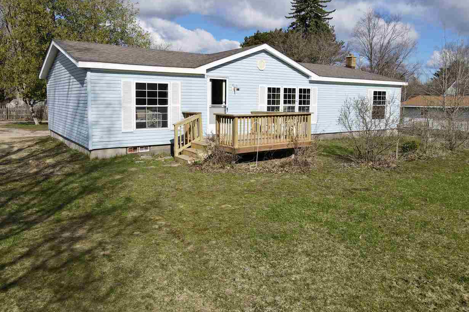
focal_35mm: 26
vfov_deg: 49.4
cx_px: 238
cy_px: 136
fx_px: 339
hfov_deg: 69.4
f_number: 2.8
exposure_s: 1/1000
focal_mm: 4.5
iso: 100
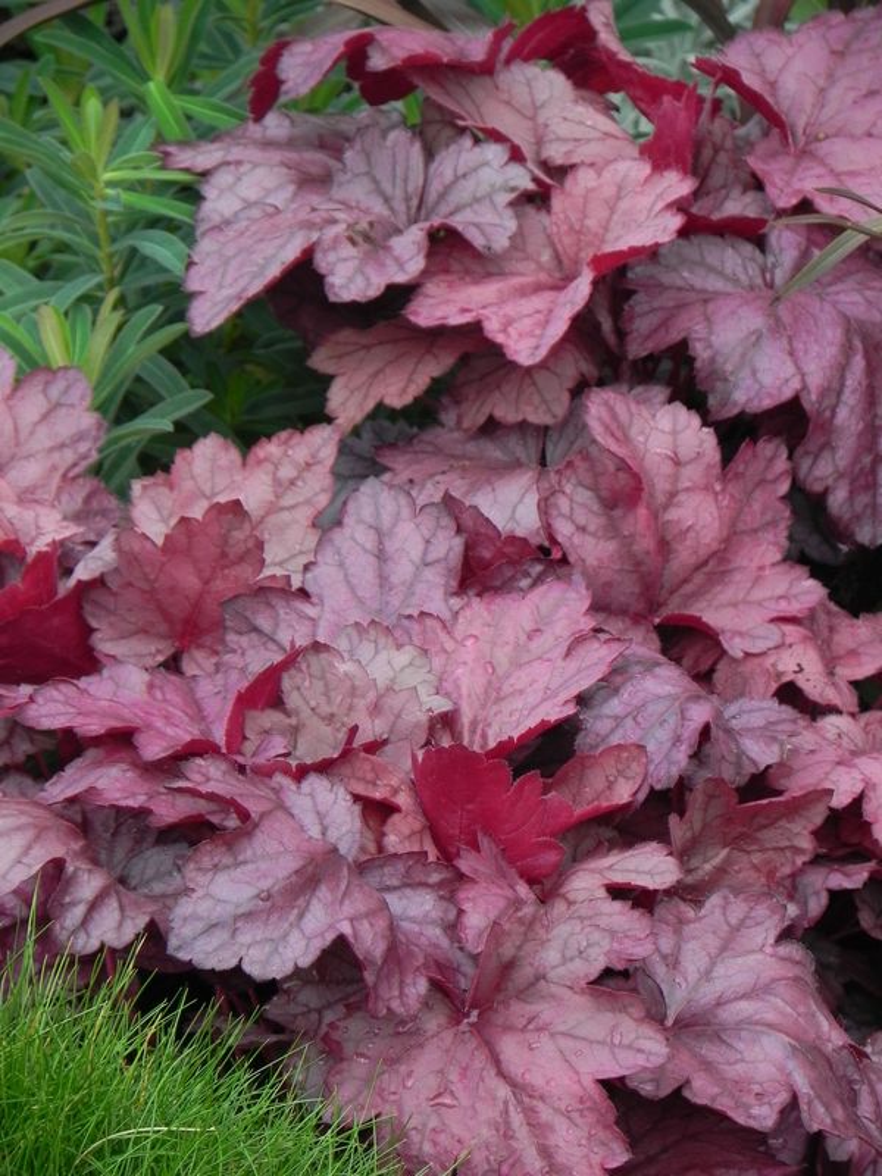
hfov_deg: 4.4
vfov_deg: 5.9
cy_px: 588
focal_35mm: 337
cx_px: 441
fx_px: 11449
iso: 160
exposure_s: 1/200
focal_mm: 59.9
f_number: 5
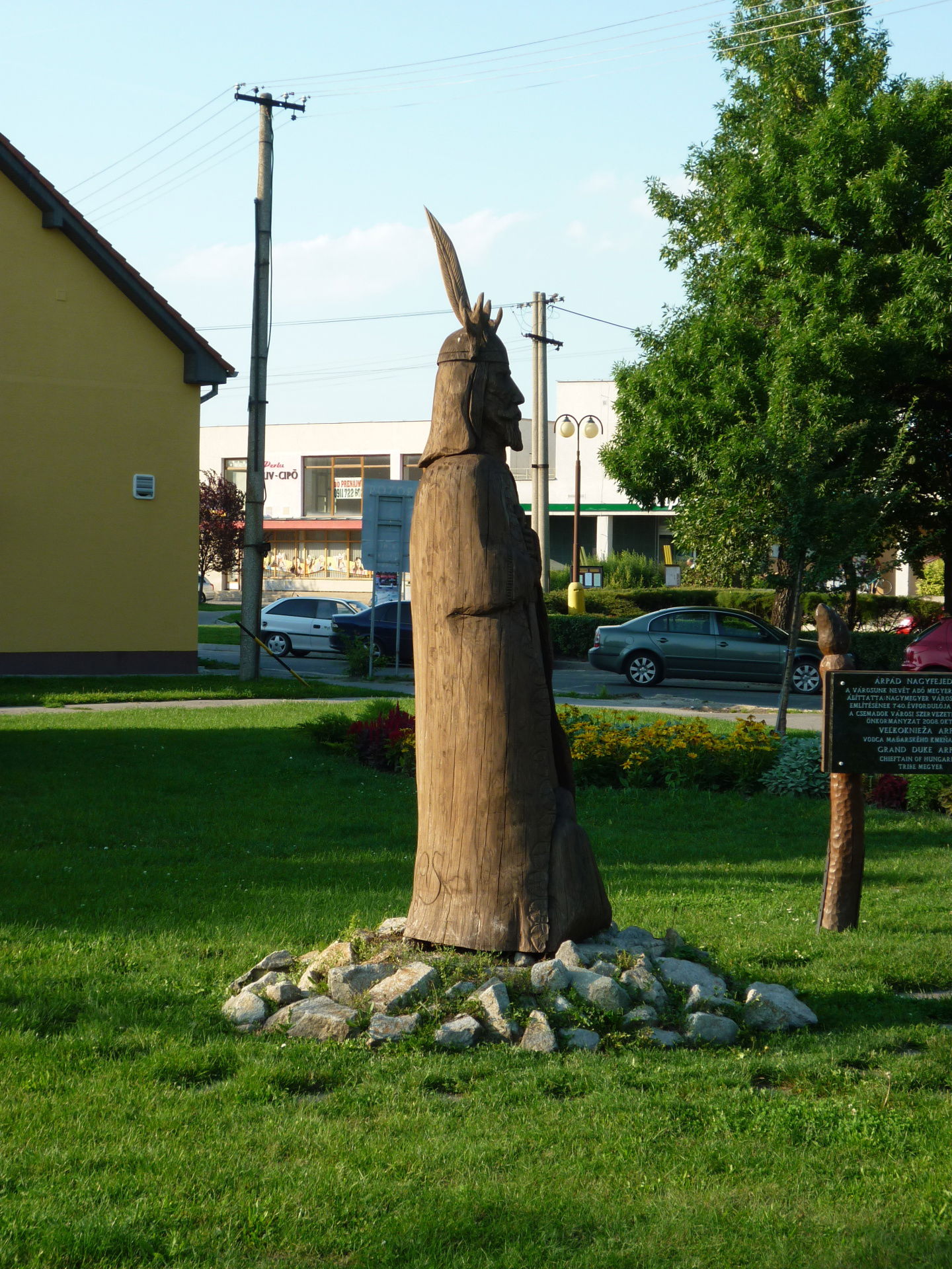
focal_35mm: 75
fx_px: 2750
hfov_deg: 19.6
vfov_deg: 26.0
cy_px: 634
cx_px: 476
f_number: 4.1
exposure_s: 1/250
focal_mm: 12.4
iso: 80
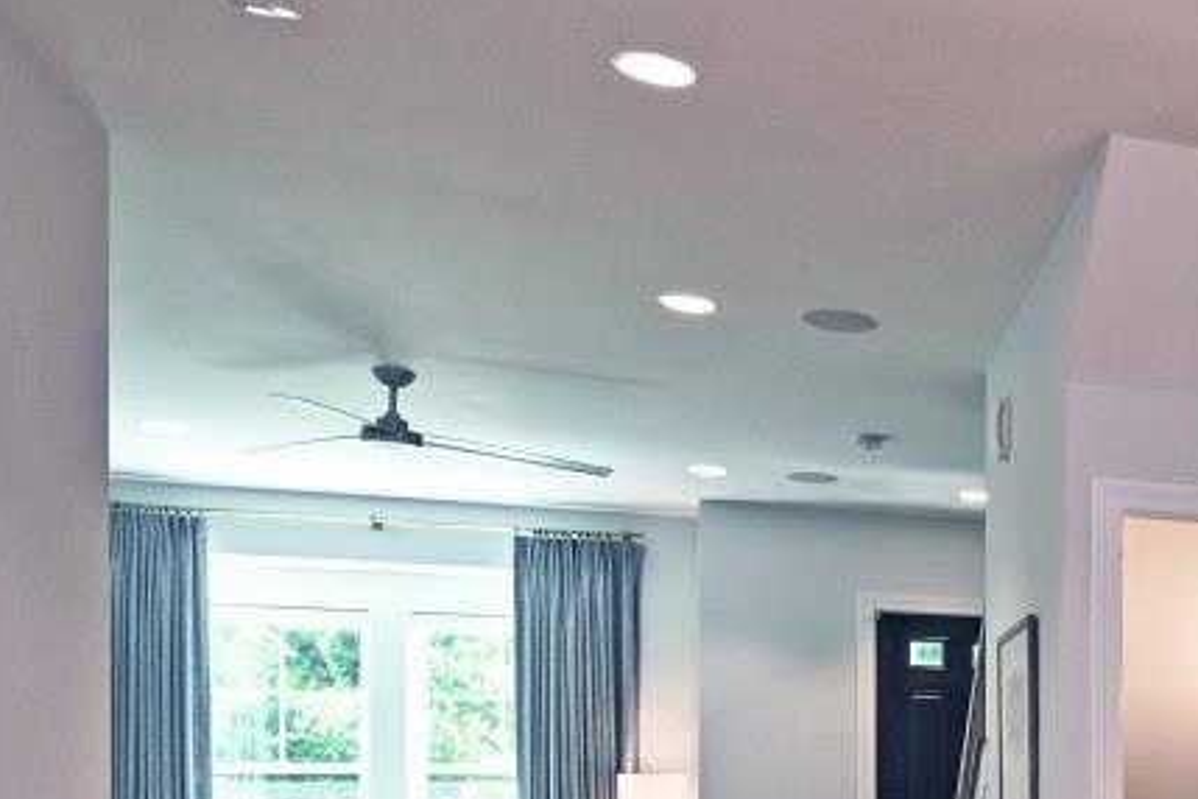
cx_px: 1525
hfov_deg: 31.7
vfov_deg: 26.0
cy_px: 810
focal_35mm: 49
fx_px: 1630
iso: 360
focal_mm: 14
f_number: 4
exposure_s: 1/60
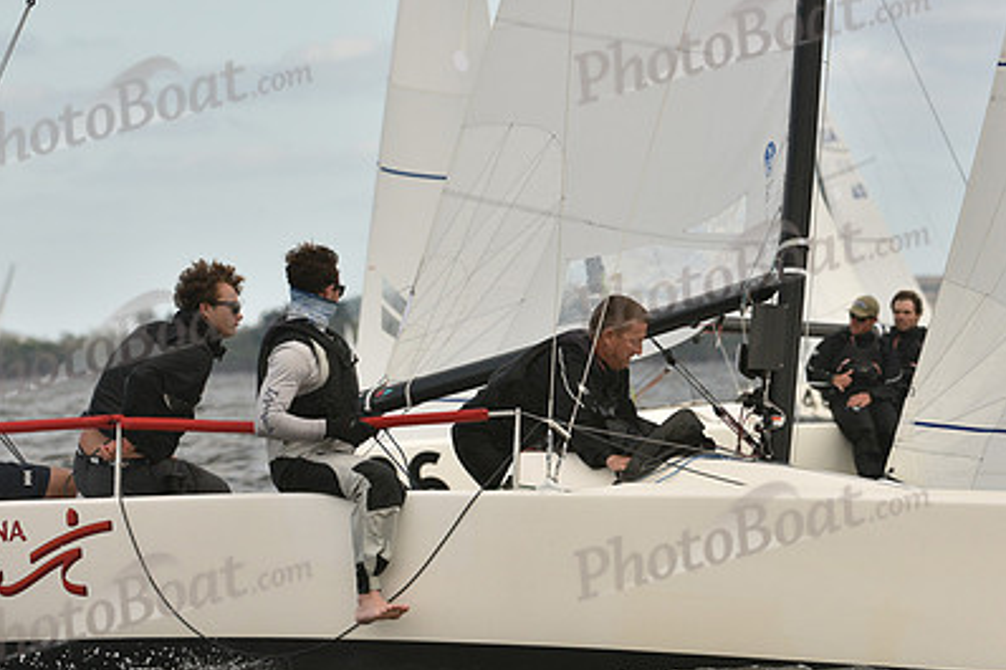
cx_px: 445
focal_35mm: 321
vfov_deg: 4.3
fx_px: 8966
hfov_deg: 6.4
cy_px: 439
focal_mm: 220
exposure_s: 1/1000
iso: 320
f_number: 7.1
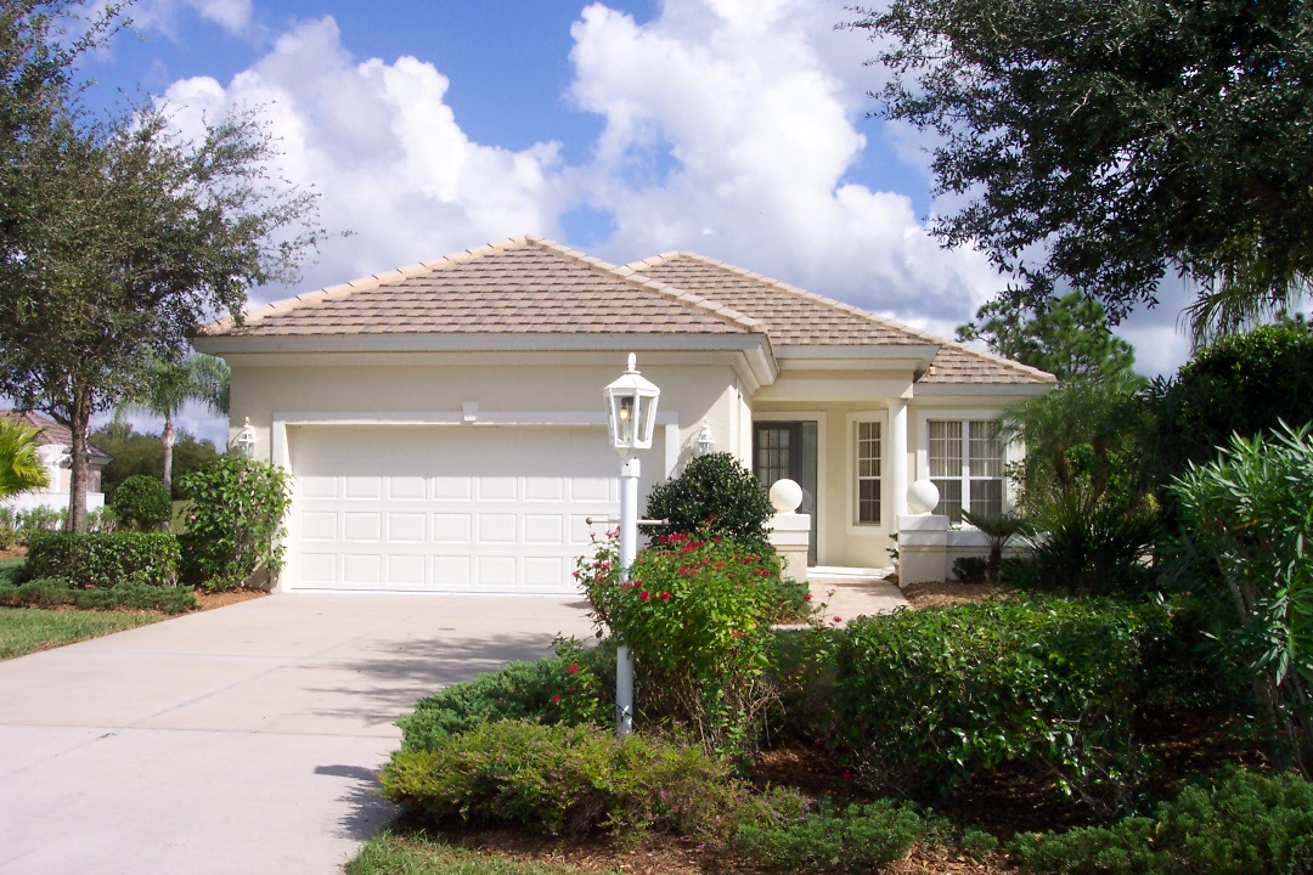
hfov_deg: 50.7
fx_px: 1386
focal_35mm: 38
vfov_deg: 35.1
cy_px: 438
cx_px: 656
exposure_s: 1/1000
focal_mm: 8
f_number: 4.8
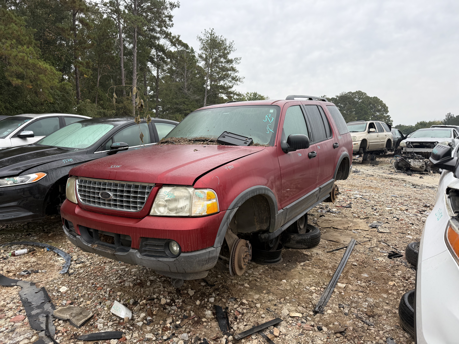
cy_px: 172
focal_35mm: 24
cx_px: 230
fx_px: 318
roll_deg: +1.8
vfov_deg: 56.8
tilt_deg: -3.7
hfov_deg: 71.6
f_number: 1.78
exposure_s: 1/379
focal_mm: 6.76
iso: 80
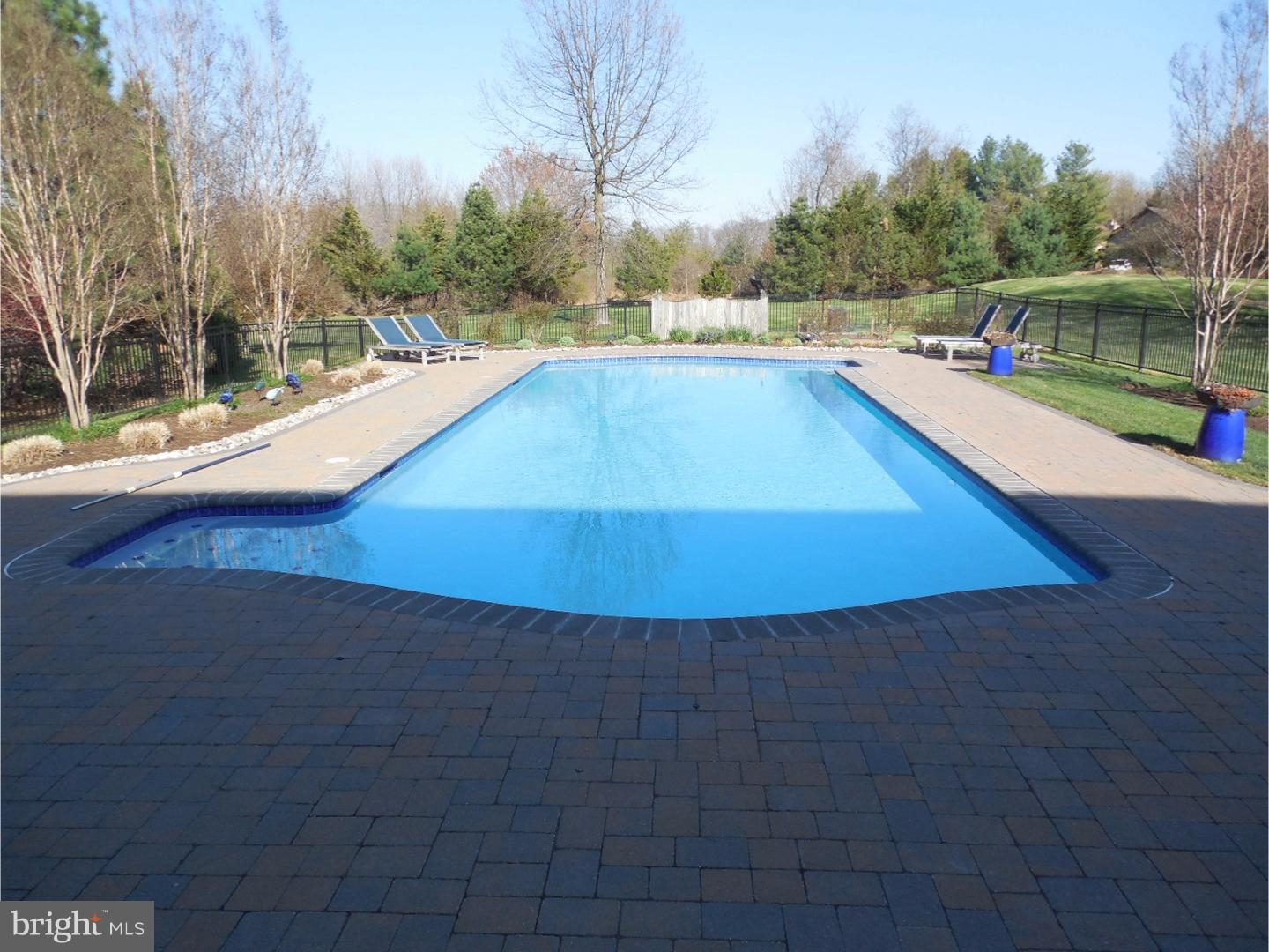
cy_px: 476
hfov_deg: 69.4
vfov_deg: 54.9
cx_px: 634
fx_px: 916
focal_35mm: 25
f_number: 3.3
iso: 125
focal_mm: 4.5
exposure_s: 1/640
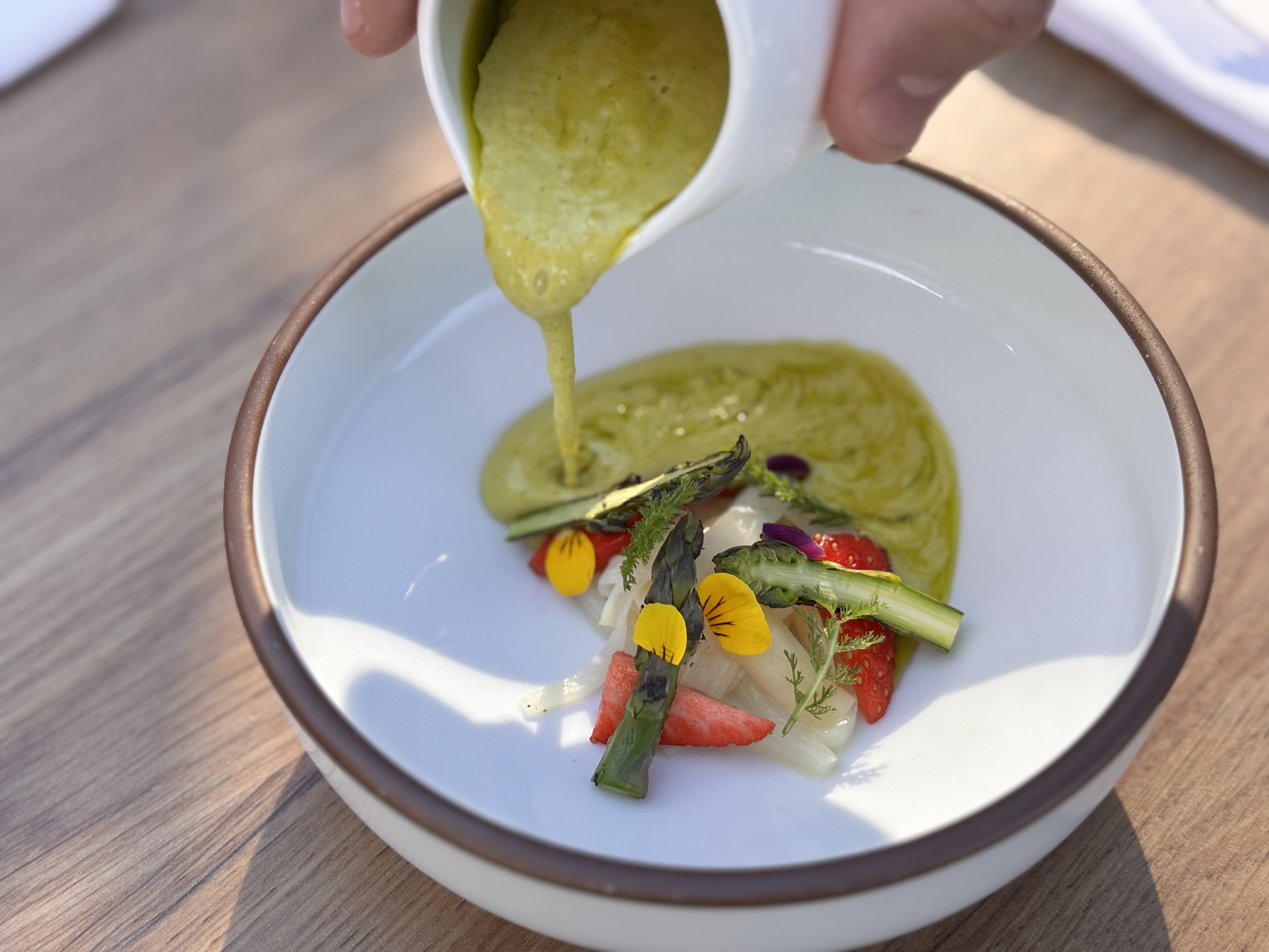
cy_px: 476
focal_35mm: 52
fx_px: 1906
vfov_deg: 28.0
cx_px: 634
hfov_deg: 36.8
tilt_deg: -50.1
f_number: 1.6
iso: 32
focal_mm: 5.96
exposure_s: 1/500
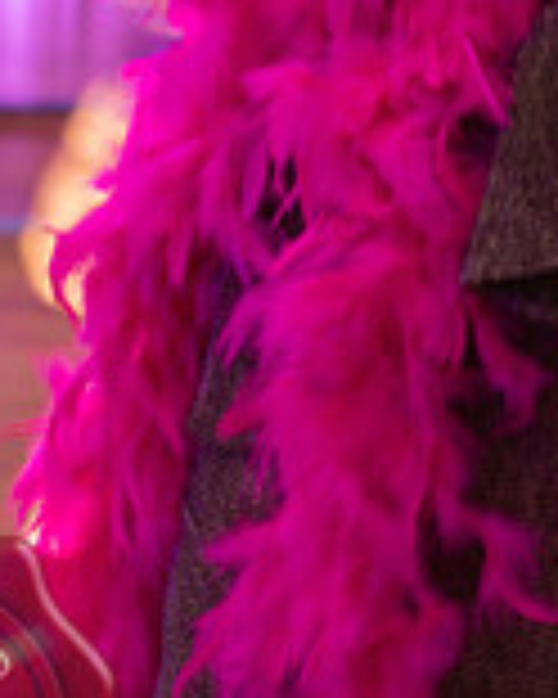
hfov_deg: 11.3
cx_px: 328
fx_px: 2807
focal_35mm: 136
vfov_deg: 14.0
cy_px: 36
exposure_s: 1/5
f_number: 4.5
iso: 500
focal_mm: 50
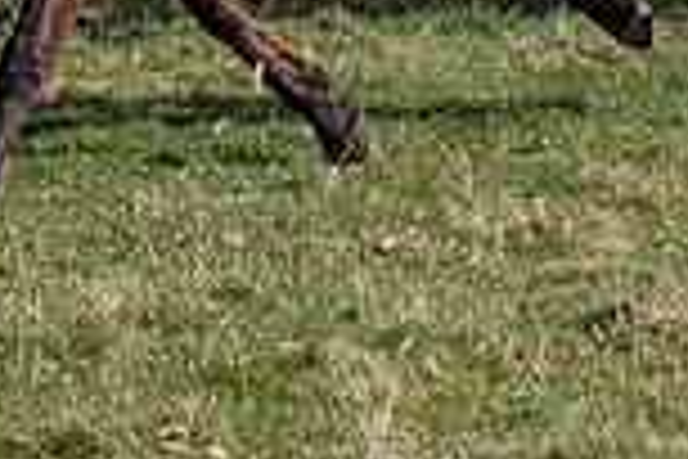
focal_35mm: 398
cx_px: 561
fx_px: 7606
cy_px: -308
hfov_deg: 5.2
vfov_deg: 3.4
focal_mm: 70
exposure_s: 1/1600
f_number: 5
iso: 200
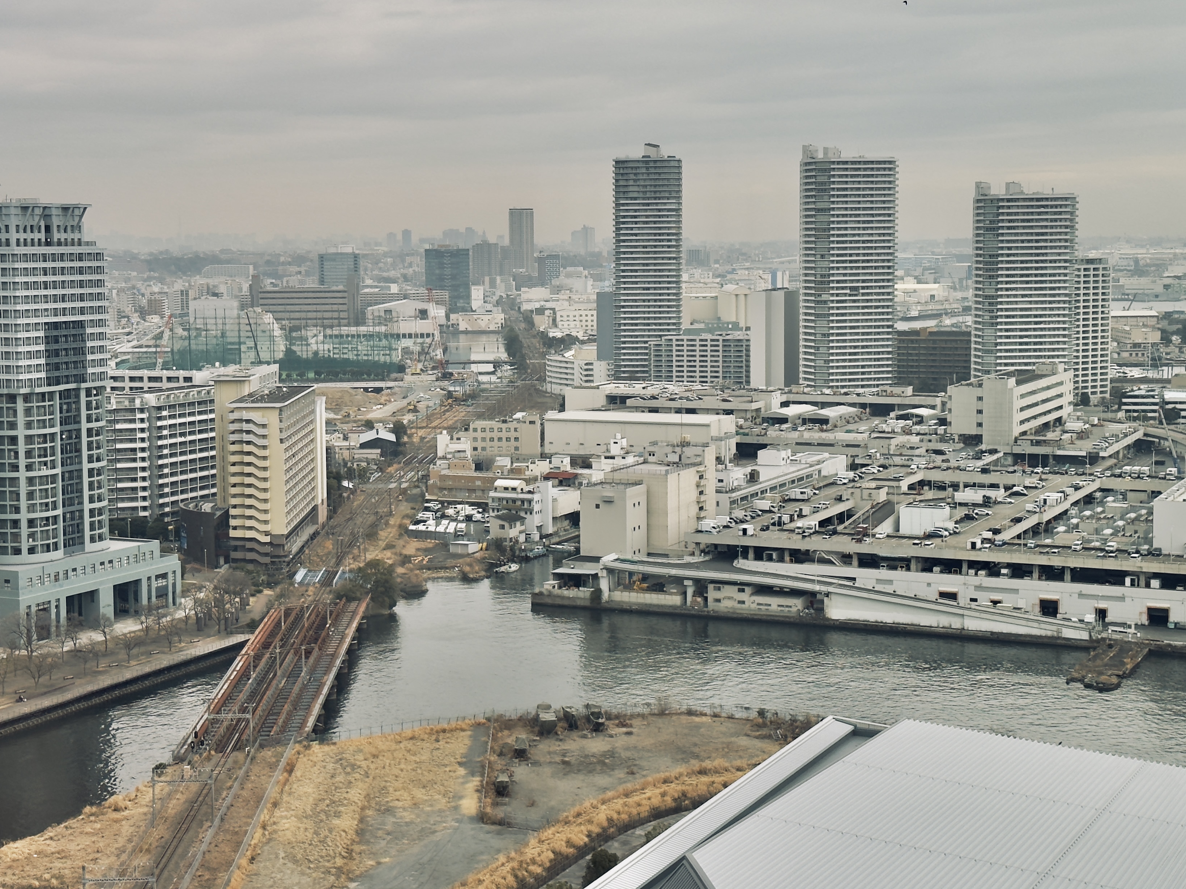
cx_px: 547
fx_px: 2021
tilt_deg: -4.2
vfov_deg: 24.8
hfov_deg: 32.7
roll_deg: +0.5
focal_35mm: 59
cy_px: 410
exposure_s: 1/1754
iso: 80
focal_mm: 6.76
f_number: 1.78
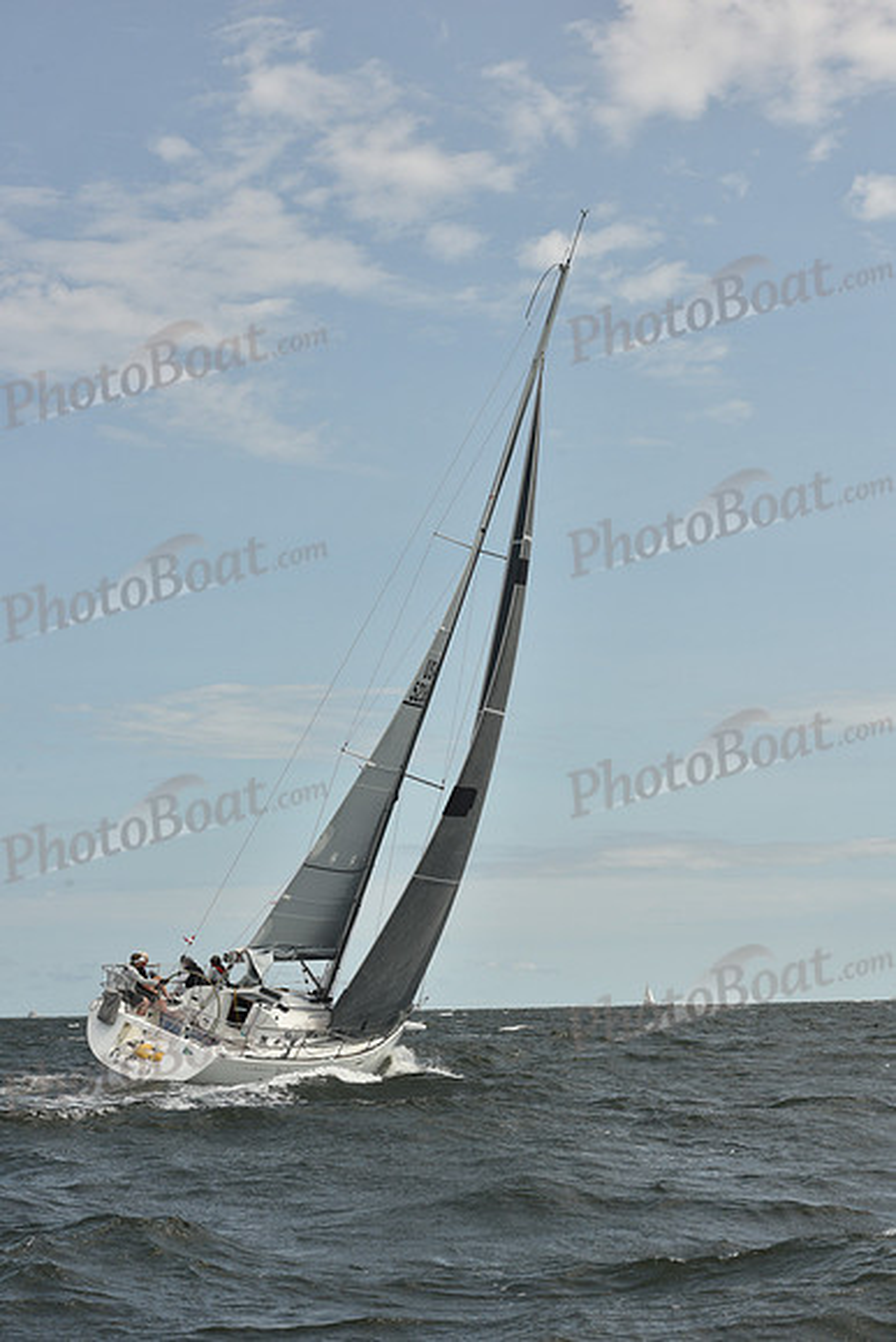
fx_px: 2612
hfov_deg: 19.5
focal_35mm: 70
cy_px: 671
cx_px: 448
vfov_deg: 28.8
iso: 250
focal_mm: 70
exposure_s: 1/800
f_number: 10
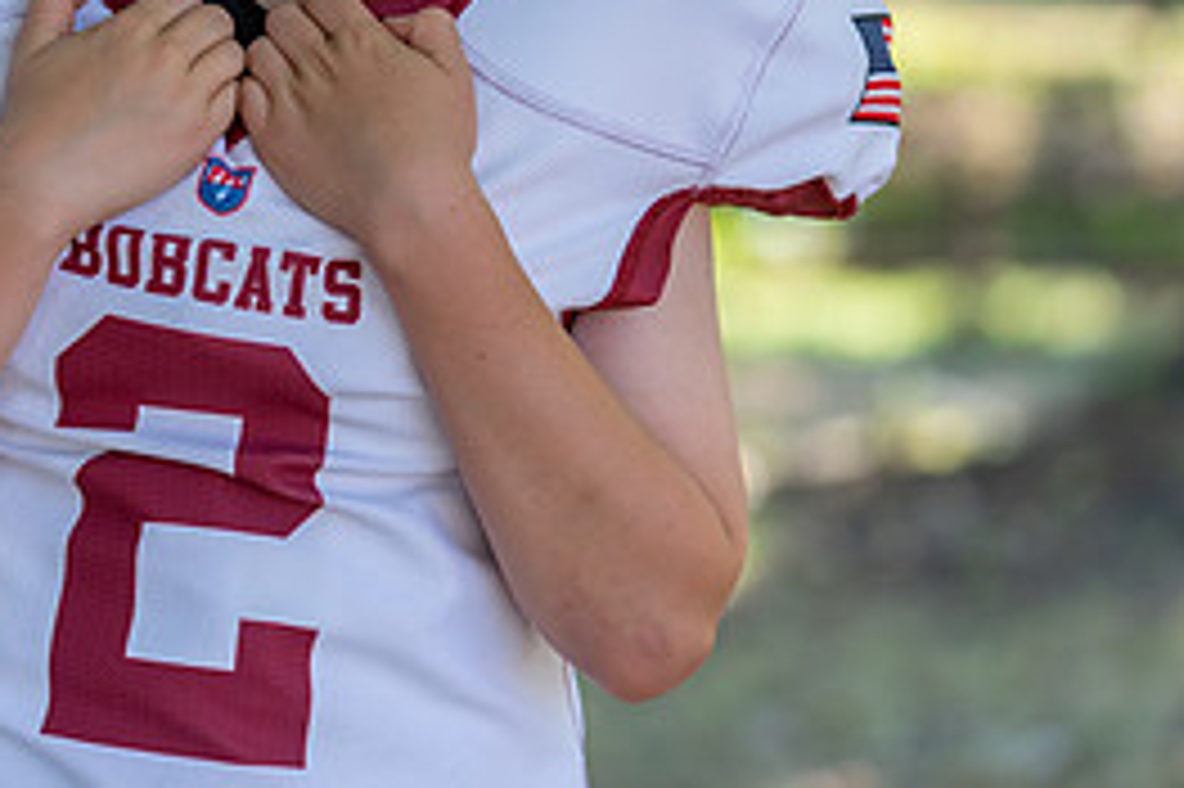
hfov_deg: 10.8
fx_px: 6245
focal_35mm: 190
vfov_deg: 7.2
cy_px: -61
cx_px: 279
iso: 200
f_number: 2.8
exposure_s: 1/320
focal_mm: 86
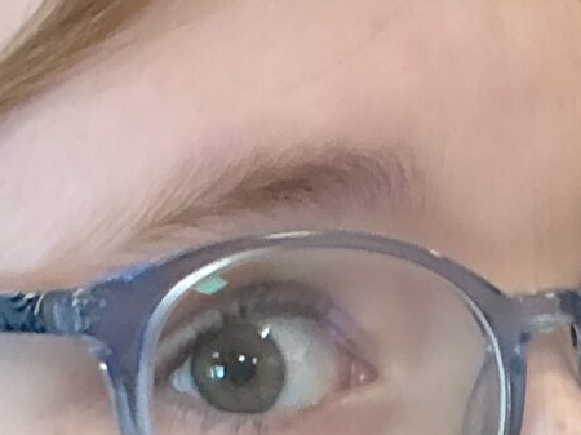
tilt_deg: -31.8
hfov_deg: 10.9
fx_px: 2768
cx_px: 1192
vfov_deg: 8.4
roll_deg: +6.9
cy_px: 982
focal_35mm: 165
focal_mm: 3
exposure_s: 1/50
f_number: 1.8
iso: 80
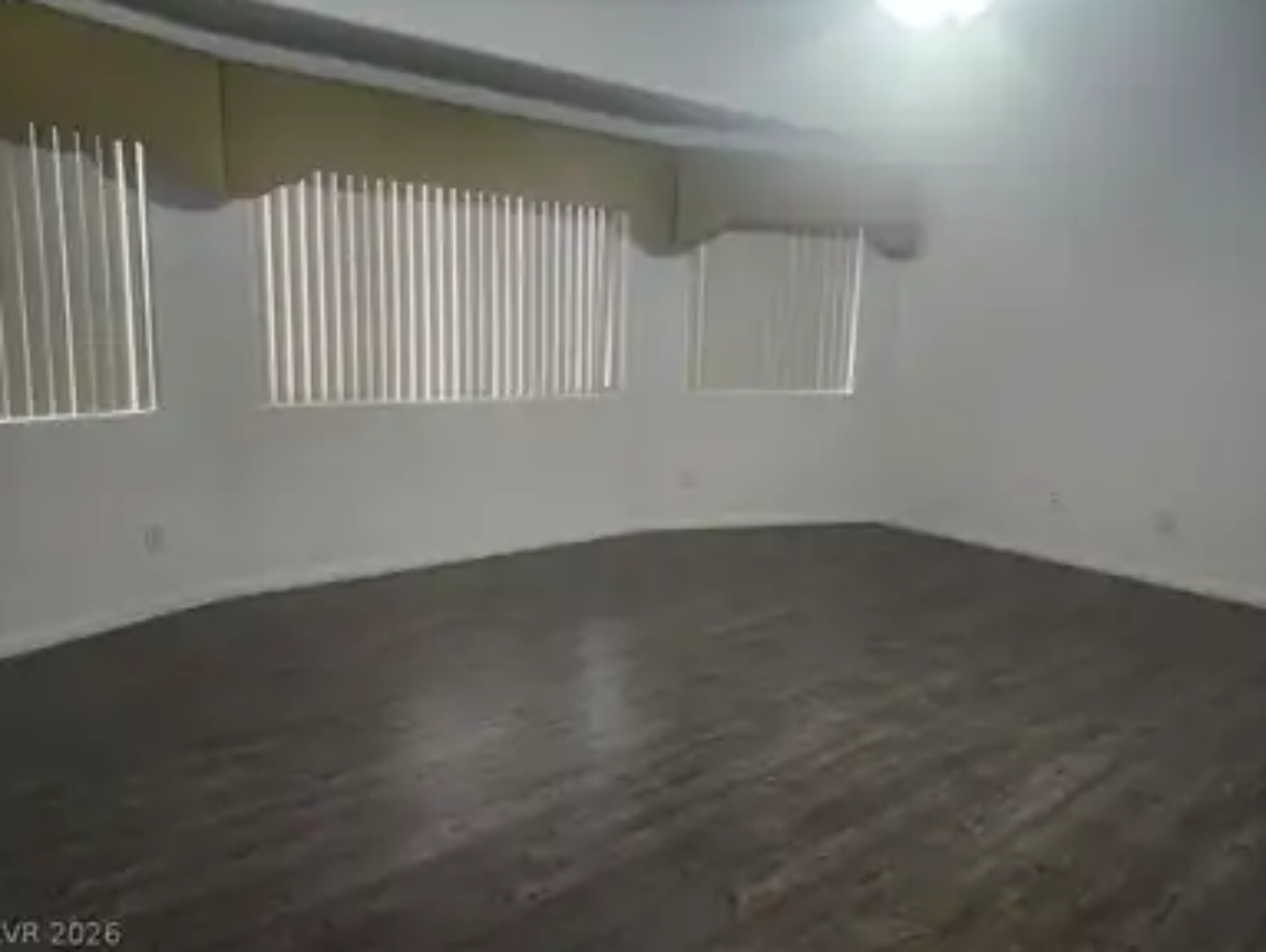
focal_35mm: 24
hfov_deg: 71.5
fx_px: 879
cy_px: 459
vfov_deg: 56.9
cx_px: 641
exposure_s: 1/120
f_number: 1.8
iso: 400
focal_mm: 5.54
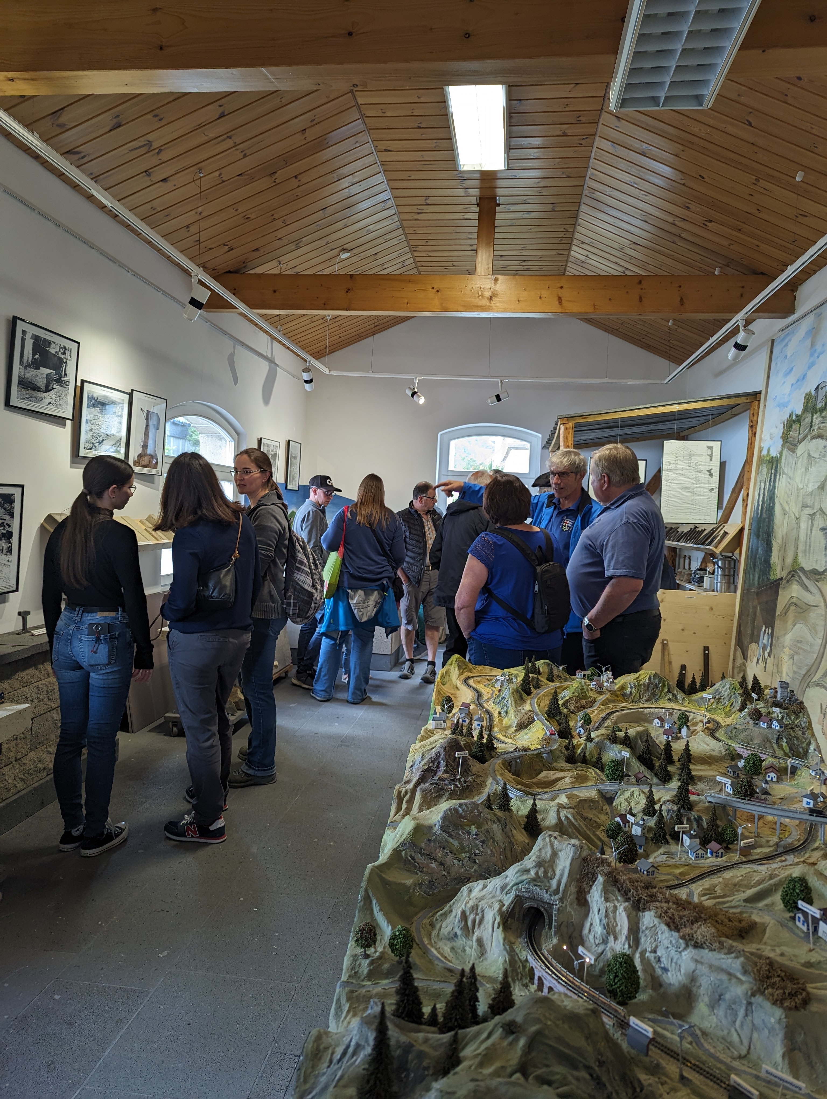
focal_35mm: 24
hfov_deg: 56.9
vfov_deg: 71.5
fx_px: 763
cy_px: 550
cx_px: 414
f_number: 1.85
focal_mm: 6.81
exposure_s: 1/41.3
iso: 71
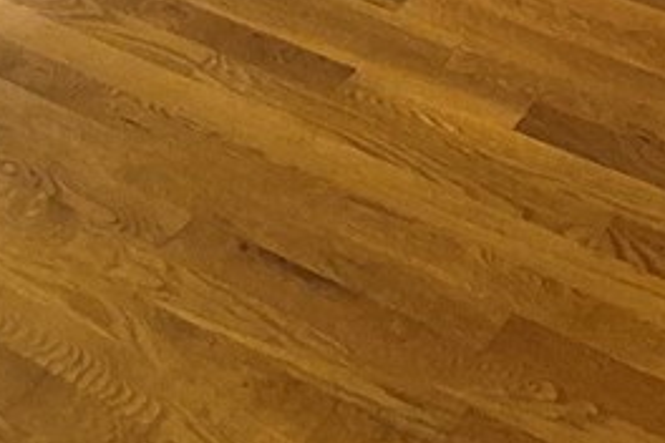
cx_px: 650
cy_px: -926
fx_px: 1515
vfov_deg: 10.7
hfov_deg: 23.8
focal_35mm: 82
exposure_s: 1/60
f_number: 2.2
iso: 320
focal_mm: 1.74
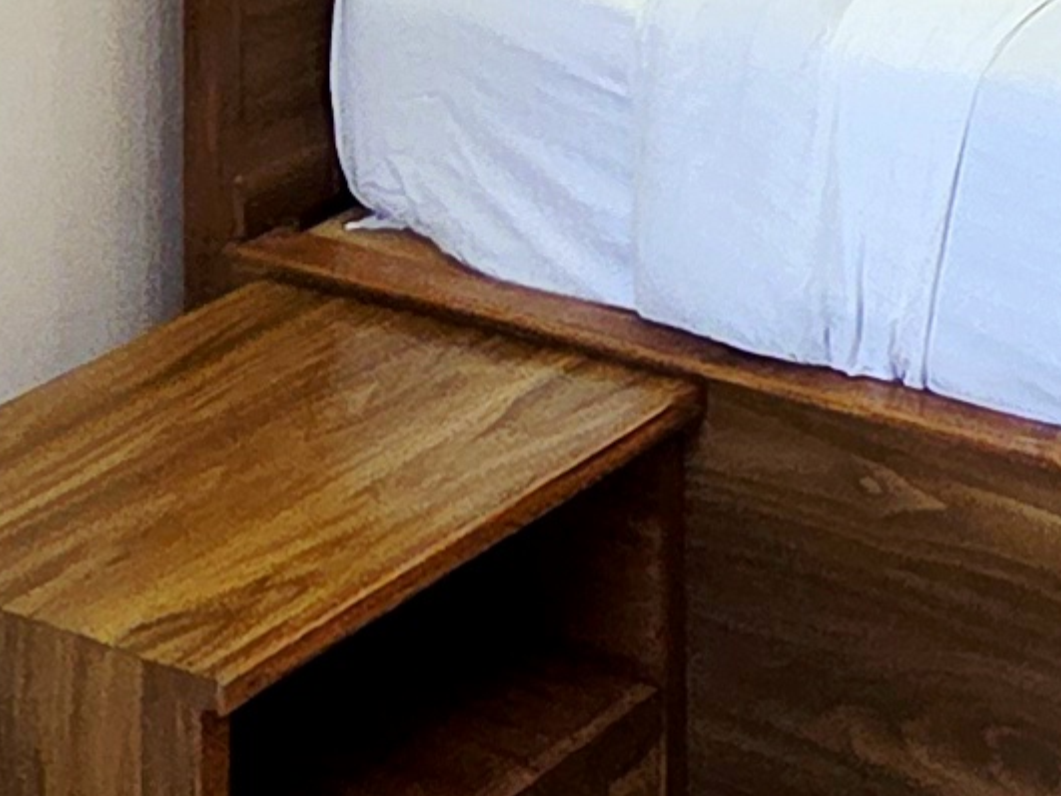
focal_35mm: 98
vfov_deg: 11.5
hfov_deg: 17.0
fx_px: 3003
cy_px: -1292
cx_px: 1824
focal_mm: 2.2
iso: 125
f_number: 2.2
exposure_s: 1/101
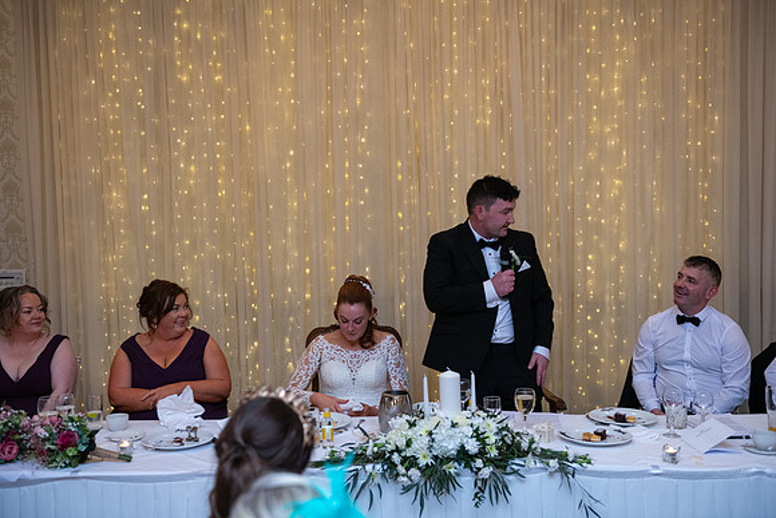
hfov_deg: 43.6
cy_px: 259
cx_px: 388
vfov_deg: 29.9
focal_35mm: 45
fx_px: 970
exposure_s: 1/160
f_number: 3.5
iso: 1000
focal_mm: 45
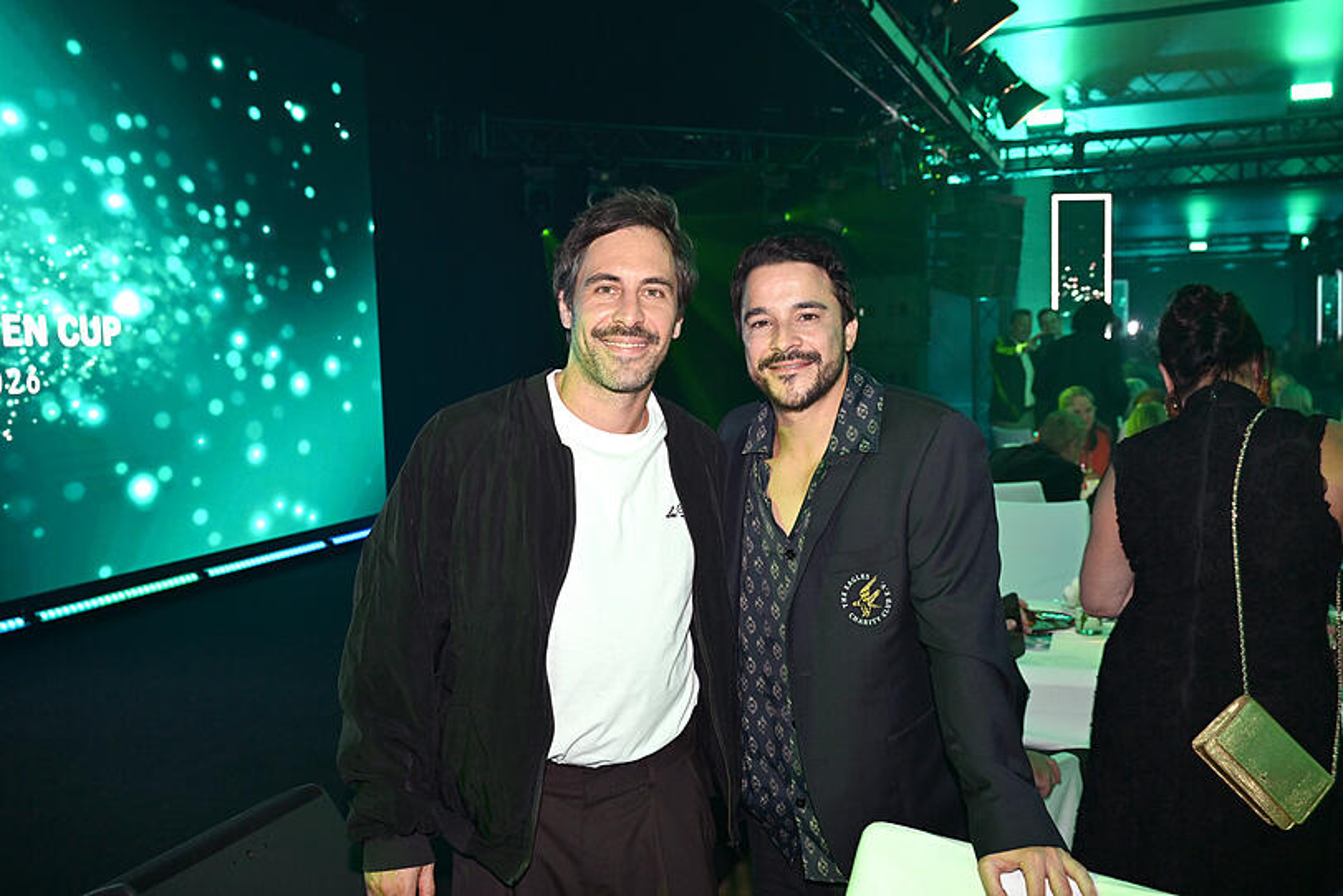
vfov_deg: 40.0
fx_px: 1231
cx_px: 672
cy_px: 448
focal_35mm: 33
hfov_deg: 57.2
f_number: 5
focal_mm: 33
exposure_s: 1/60
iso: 1250
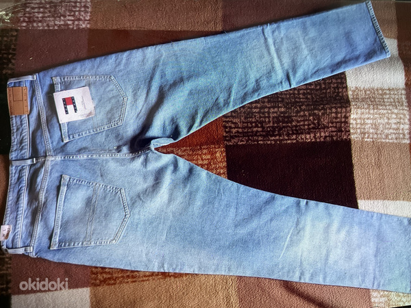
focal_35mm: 29
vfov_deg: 48.2
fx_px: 344
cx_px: 206
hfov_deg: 61.7
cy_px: 154
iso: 64
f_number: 1.8
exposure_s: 1/75
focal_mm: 3
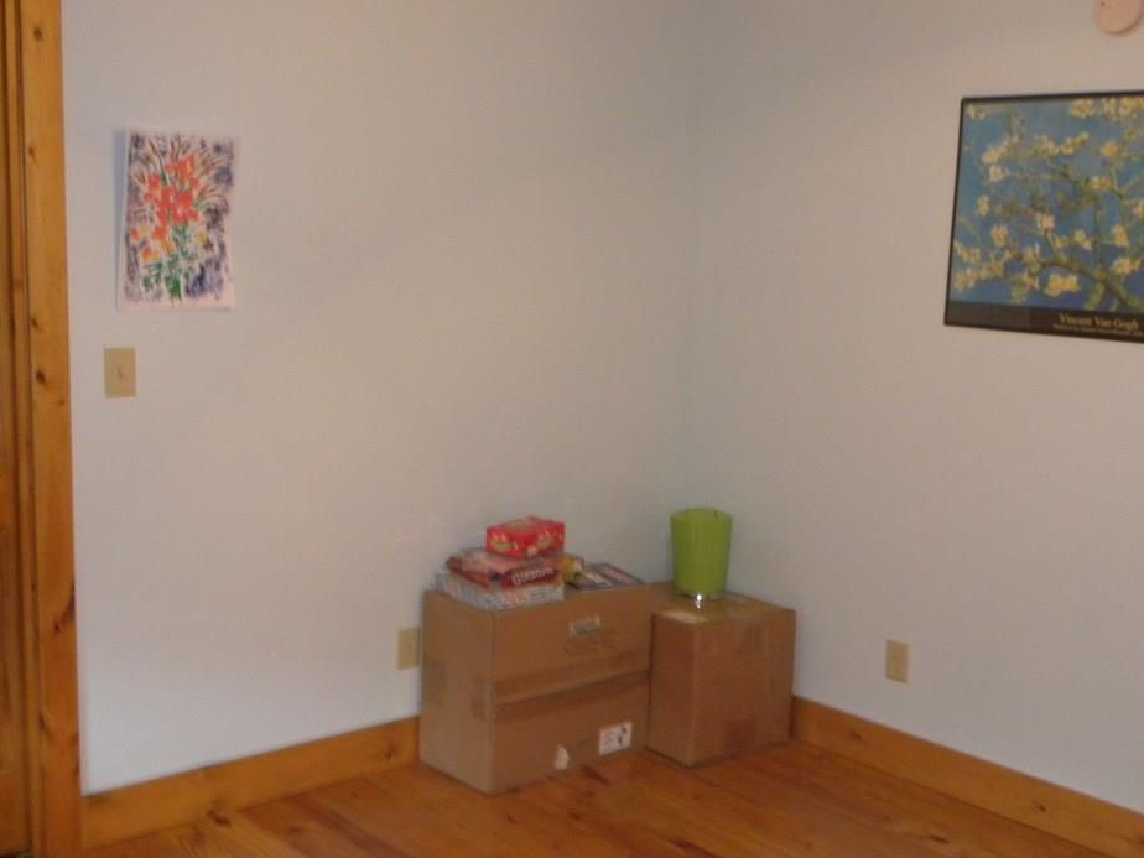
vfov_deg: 35.1
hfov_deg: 45.7
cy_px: 443
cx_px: 615
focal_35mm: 41
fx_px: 1355
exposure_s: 1/30
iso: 400
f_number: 3.2
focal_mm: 6.6
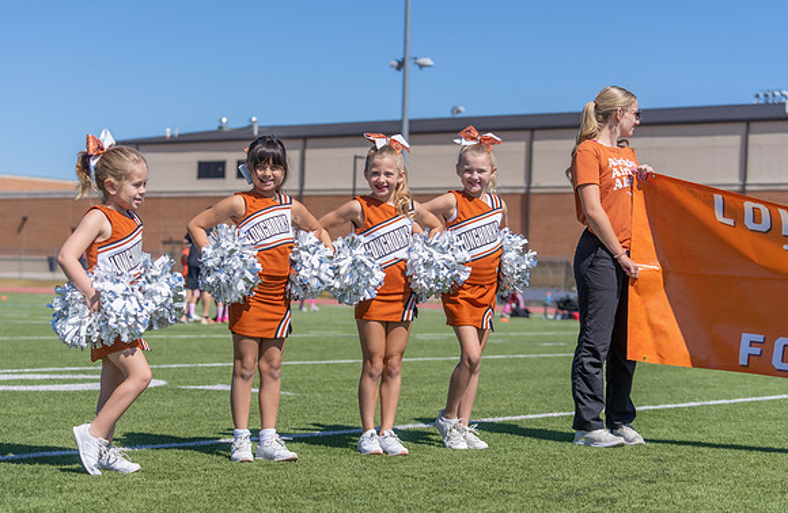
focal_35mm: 78
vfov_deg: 17.2
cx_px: 352
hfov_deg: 26.1
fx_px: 1697
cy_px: 291
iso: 125
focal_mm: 70
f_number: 3.5
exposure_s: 1/2500
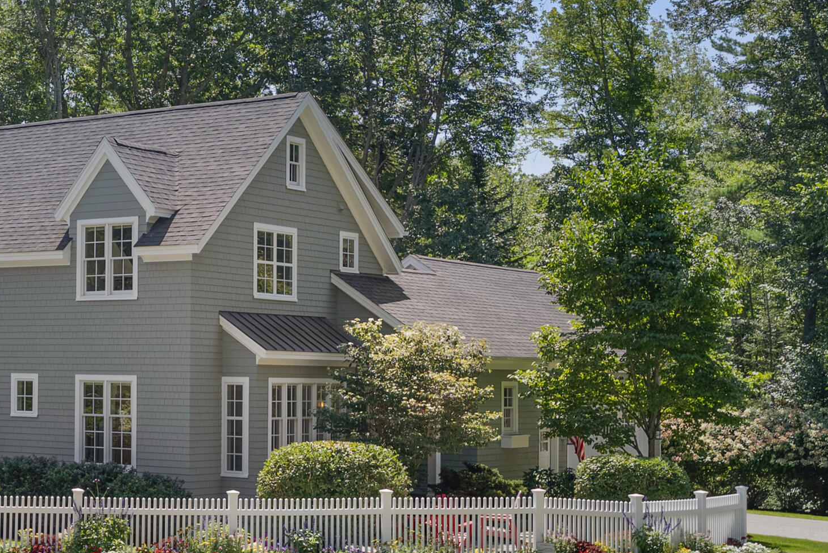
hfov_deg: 27.4
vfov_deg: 19.5
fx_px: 1611
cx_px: 20
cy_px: 297
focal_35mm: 70
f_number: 7.1
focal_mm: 34
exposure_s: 1/1000
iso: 320
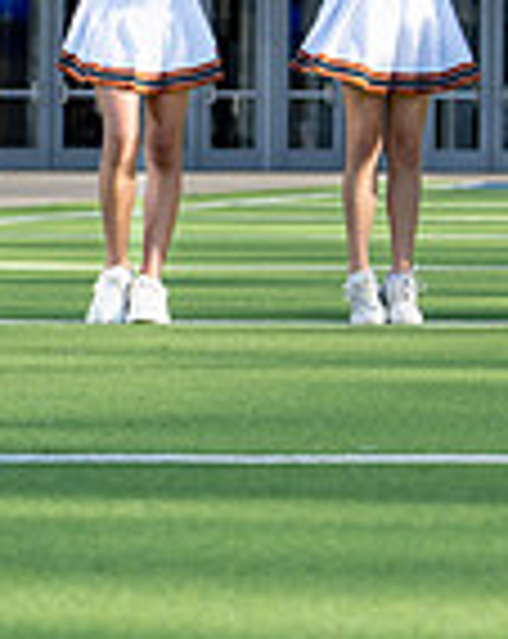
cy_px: 125
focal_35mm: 235
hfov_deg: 6.3
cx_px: 1211
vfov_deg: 8.2
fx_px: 4431
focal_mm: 50
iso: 160
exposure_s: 1/1250
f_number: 2.8
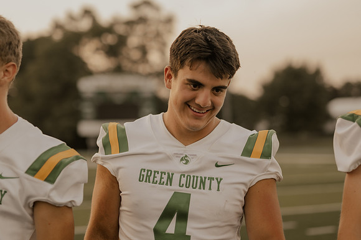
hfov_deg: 27.0
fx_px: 752
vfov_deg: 18.2
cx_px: 180
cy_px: 120
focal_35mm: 75
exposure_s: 1/160
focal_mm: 50
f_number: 1.4
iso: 100
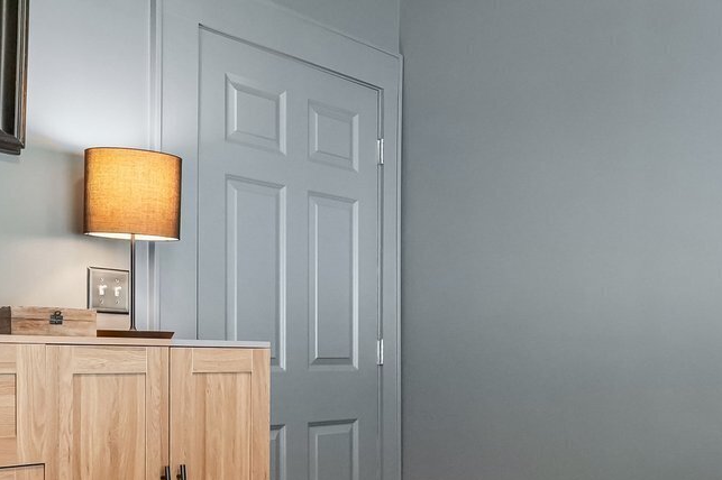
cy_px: 353
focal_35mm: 51
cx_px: 645
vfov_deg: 26.2
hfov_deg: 36.6
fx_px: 1022
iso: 2500
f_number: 8
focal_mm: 16
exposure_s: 1/30
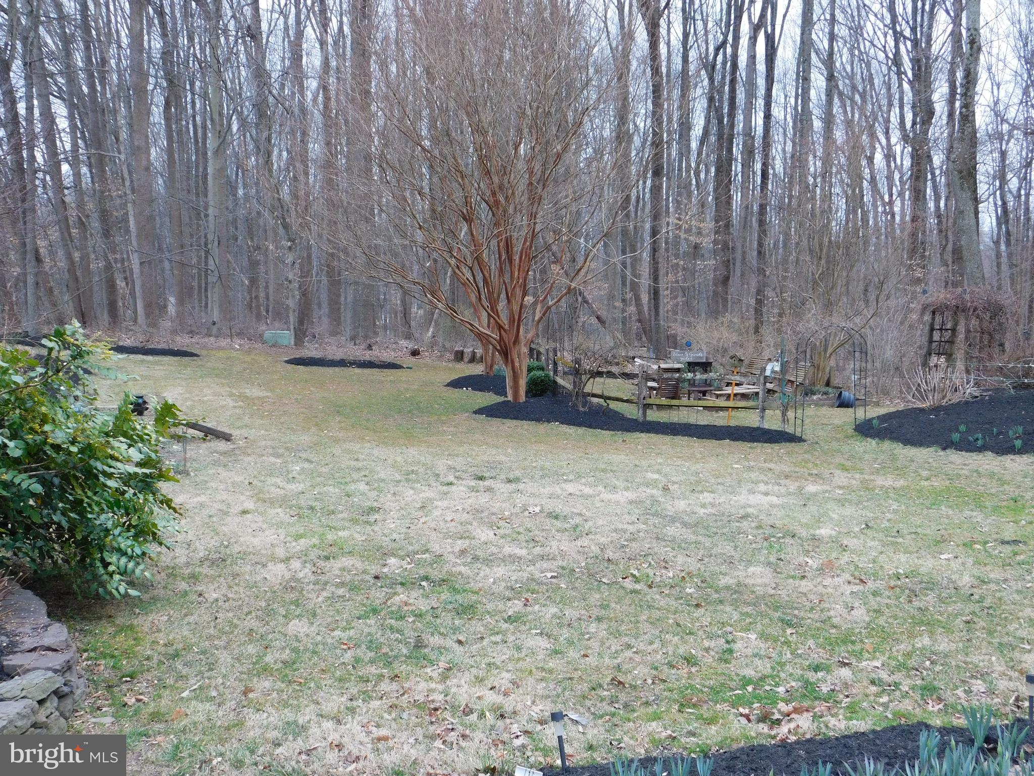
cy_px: 388
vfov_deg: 39.7
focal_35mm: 36
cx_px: 517
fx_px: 1075
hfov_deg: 51.4
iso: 250
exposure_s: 1/30
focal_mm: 6.3
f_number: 3.5
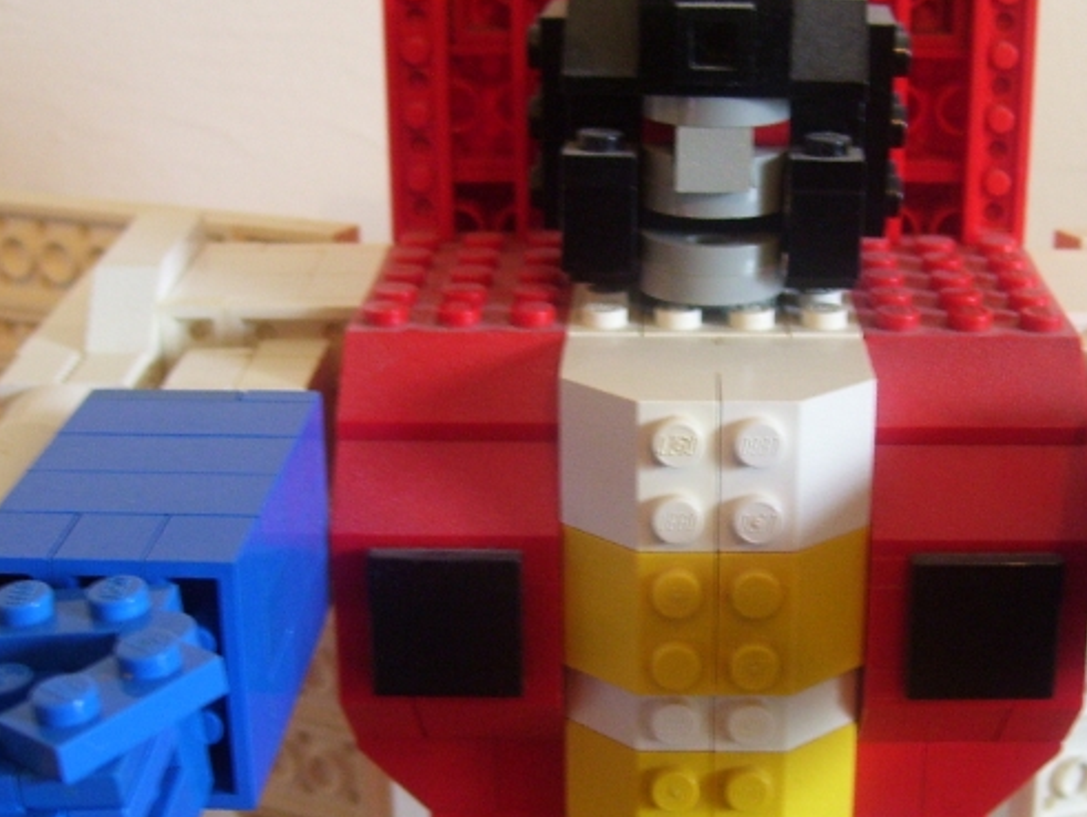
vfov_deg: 22.9
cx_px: 693
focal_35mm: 64
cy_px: 485
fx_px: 2011
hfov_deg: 30.1
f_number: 2.7
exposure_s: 1/8
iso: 160
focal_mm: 6
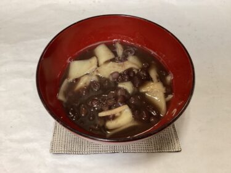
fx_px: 207
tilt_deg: -57.4
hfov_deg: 58.4
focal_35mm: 31
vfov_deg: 45.4
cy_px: 86
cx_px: 116
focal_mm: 3.3
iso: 320
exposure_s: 1/60
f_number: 2.4
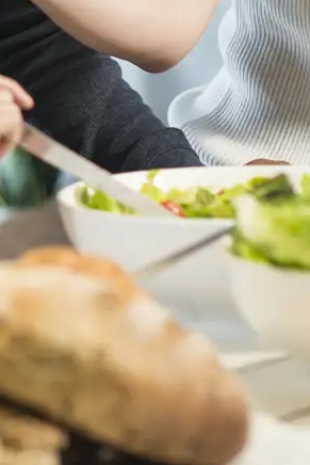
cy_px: -209
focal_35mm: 243
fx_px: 3136
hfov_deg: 5.5
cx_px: -351
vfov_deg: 8.3
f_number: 2.2
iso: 250
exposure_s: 1/100
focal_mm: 50
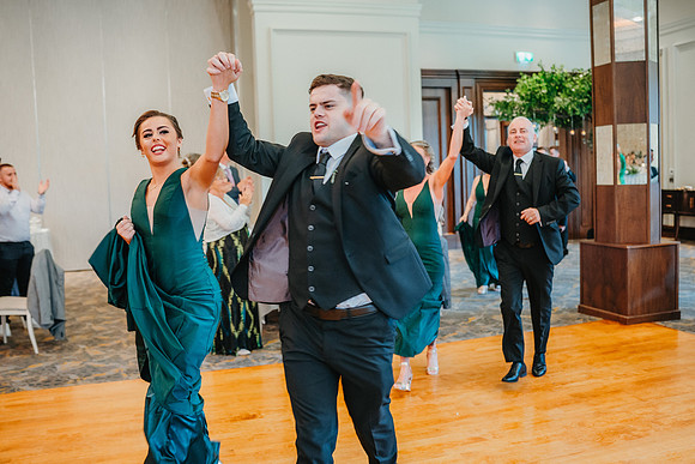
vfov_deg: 37.9
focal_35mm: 35
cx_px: 348
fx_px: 676
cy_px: 232
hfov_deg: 54.4
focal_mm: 35
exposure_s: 1/125
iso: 1600
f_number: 2.8
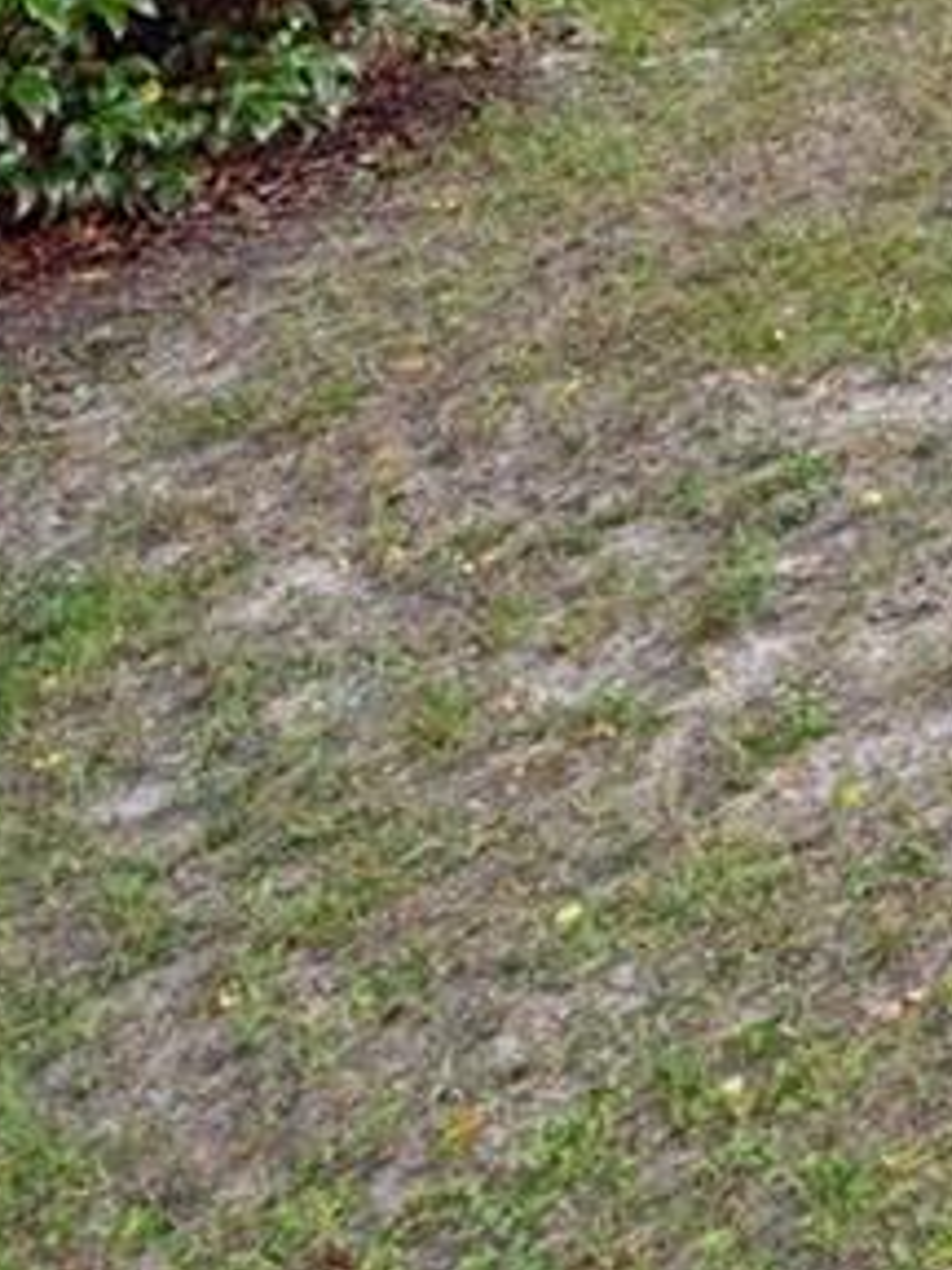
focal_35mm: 96
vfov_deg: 17.2
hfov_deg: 10.7
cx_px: 2821
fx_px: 3520
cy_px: -935
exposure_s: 1/320
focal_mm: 18
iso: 400
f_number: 8
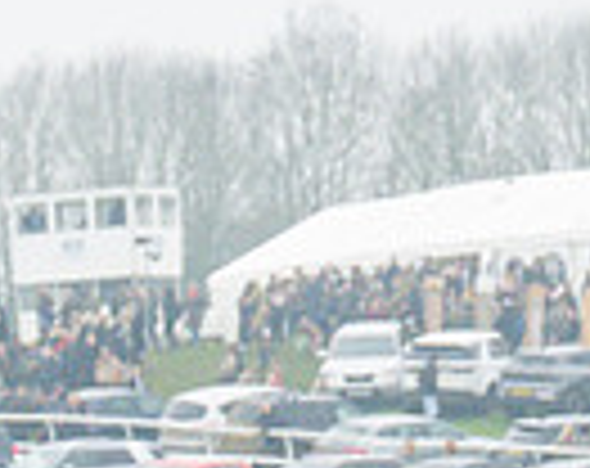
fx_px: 11647
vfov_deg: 2.3
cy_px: 986
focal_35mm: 669
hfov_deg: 2.9
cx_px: -397
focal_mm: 82
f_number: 4
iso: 1000
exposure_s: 1/1600
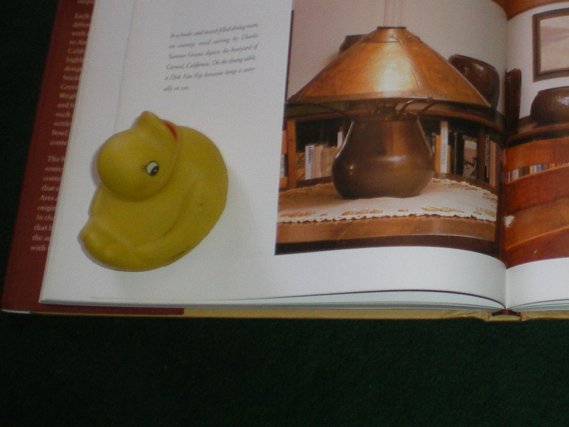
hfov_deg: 27.7
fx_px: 1118
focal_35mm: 68
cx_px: 494
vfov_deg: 21.3
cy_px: 64
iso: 200
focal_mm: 6.3
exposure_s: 1/50
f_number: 3.1
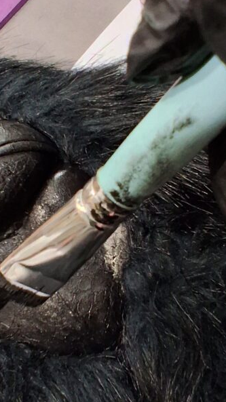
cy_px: 225
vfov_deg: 60.9
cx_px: 72
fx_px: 341
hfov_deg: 36.2
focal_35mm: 32
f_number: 2.2
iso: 400
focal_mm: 1.4
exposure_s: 1/25
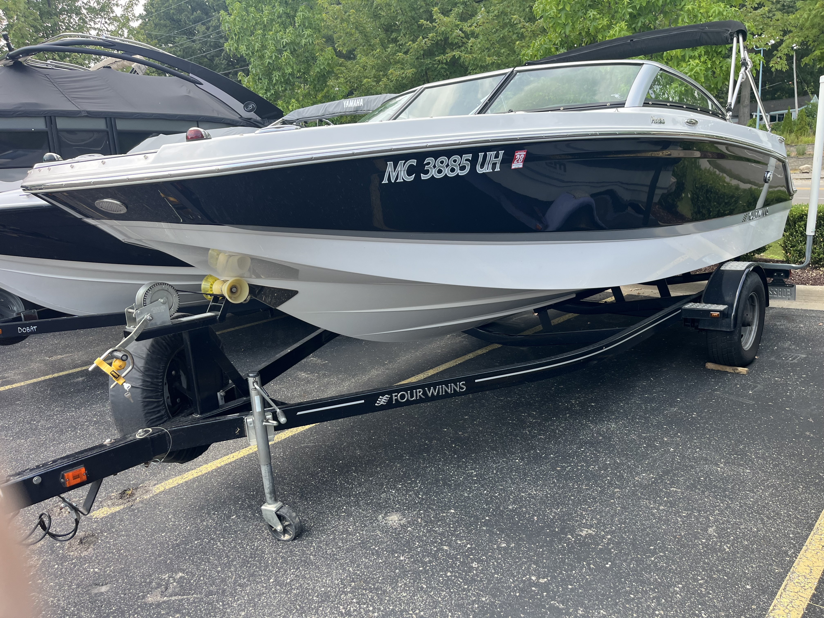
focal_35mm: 26
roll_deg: +4.6
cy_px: 309
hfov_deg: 67.3
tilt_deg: -11.4
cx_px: 412
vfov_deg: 53.1
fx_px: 619
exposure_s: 1/550
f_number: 1.6
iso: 50
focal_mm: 5.1
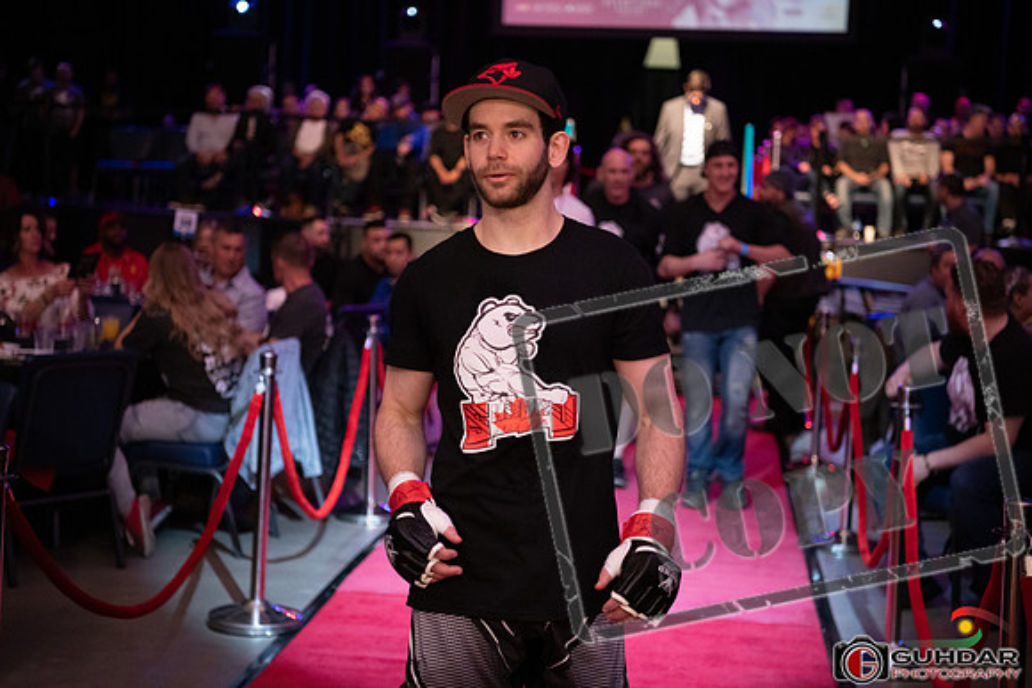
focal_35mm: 60
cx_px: 516
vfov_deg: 22.6
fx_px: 1720
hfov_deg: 33.4
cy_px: 344
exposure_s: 1/320
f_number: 2.8
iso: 3200
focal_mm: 60
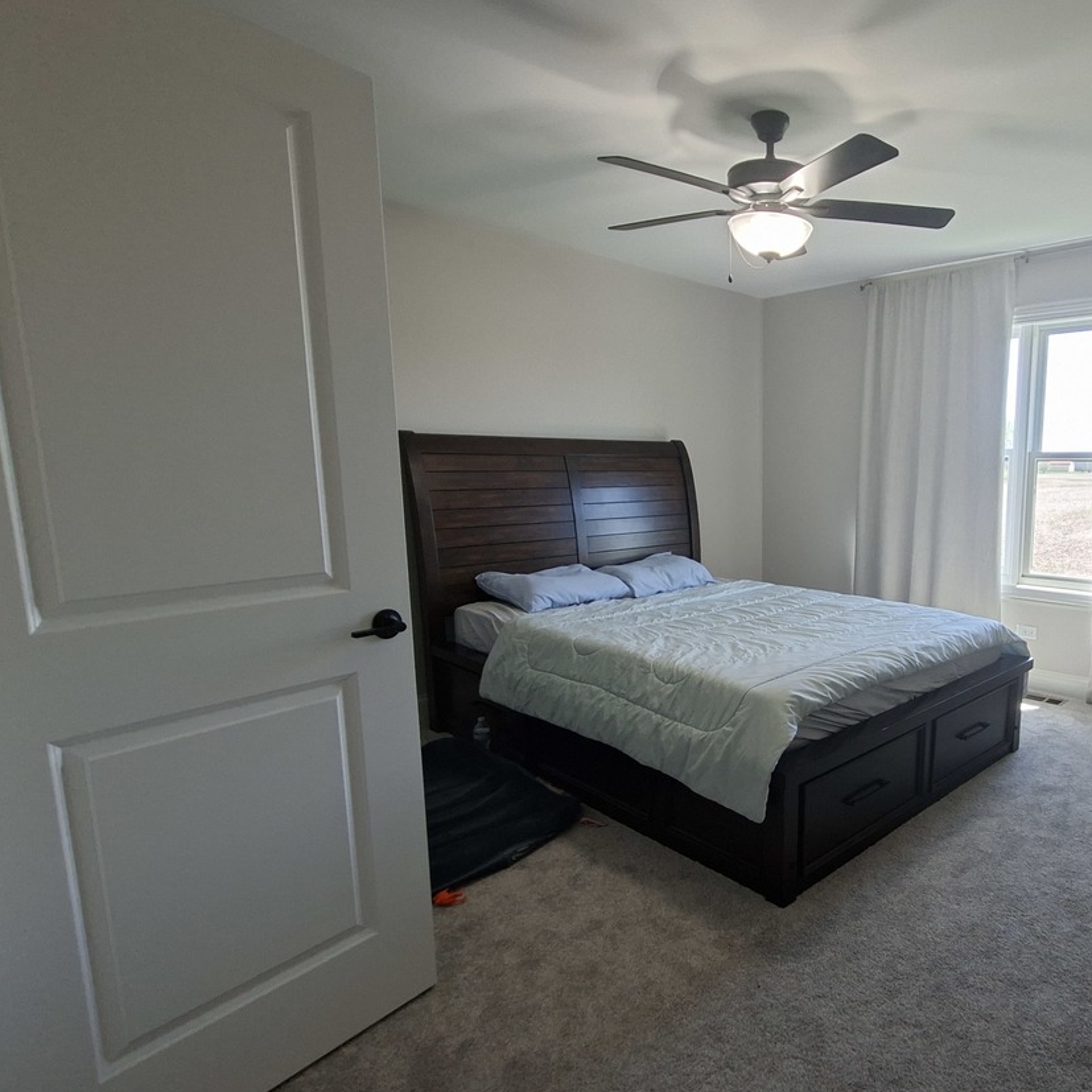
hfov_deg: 71.2
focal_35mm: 20
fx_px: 714
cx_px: 779
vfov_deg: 74.8
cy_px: 577
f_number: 2.2
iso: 100
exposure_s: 1/40
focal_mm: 1.74
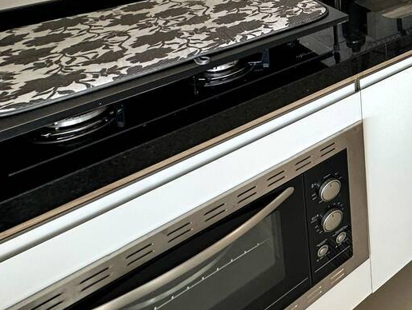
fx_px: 464
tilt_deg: -9.2
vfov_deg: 29.5
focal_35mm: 39
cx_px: 538
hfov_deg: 34.0
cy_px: -95
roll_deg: -1.0
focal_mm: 2.22
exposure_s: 1/120
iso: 100
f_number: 2.2
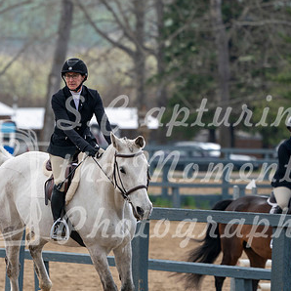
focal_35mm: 457
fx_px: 4346
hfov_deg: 3.8
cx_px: 38
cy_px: 171
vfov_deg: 3.8
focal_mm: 276
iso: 125
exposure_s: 1/320
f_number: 5.6
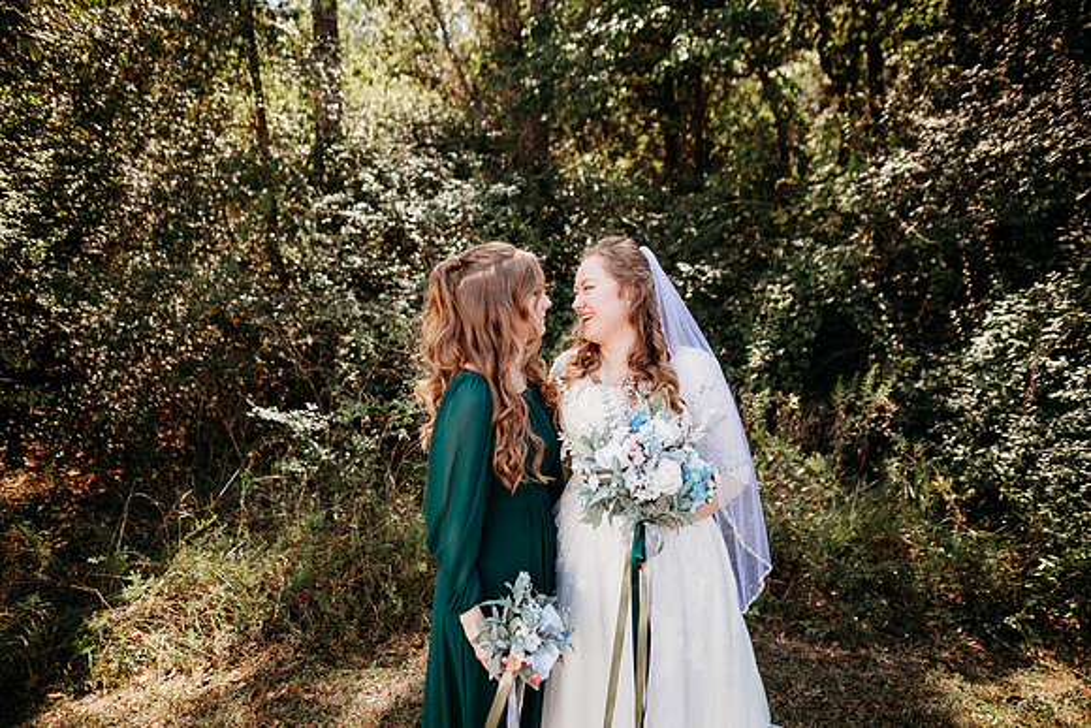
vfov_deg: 53.2
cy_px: 364
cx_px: 546
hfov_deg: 73.7
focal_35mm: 24
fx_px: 727
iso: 100
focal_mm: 24
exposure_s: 1/800
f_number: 2.2
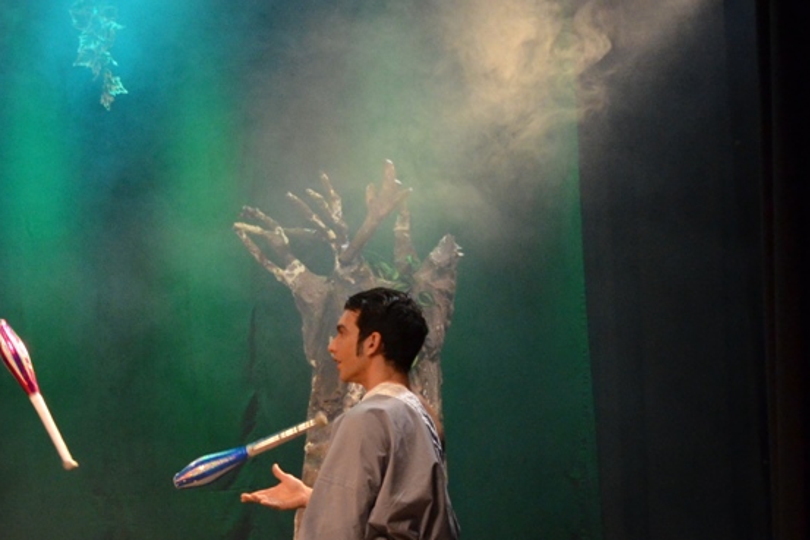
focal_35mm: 72
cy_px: 412
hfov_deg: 24.4
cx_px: -249
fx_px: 1620
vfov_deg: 18.8
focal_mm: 18
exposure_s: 1/250
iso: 1600
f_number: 3.5
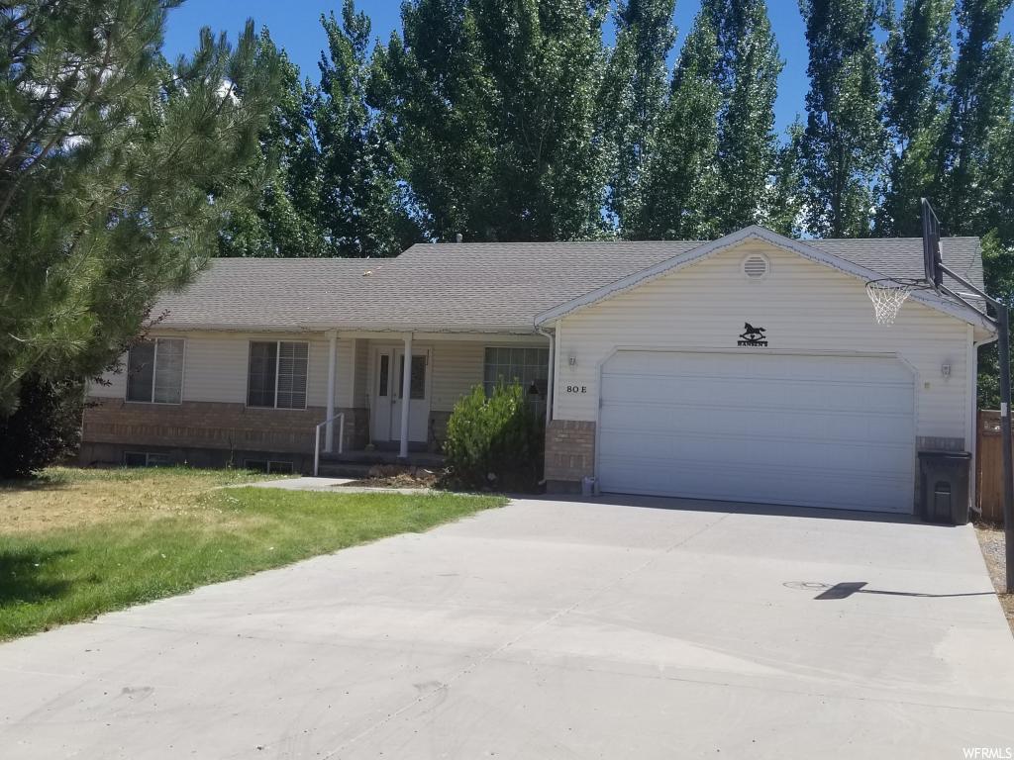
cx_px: 507
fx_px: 762
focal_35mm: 26
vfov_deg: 53.1
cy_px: 380
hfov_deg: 67.3
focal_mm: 4.25
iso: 50
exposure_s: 1/2770
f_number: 1.7
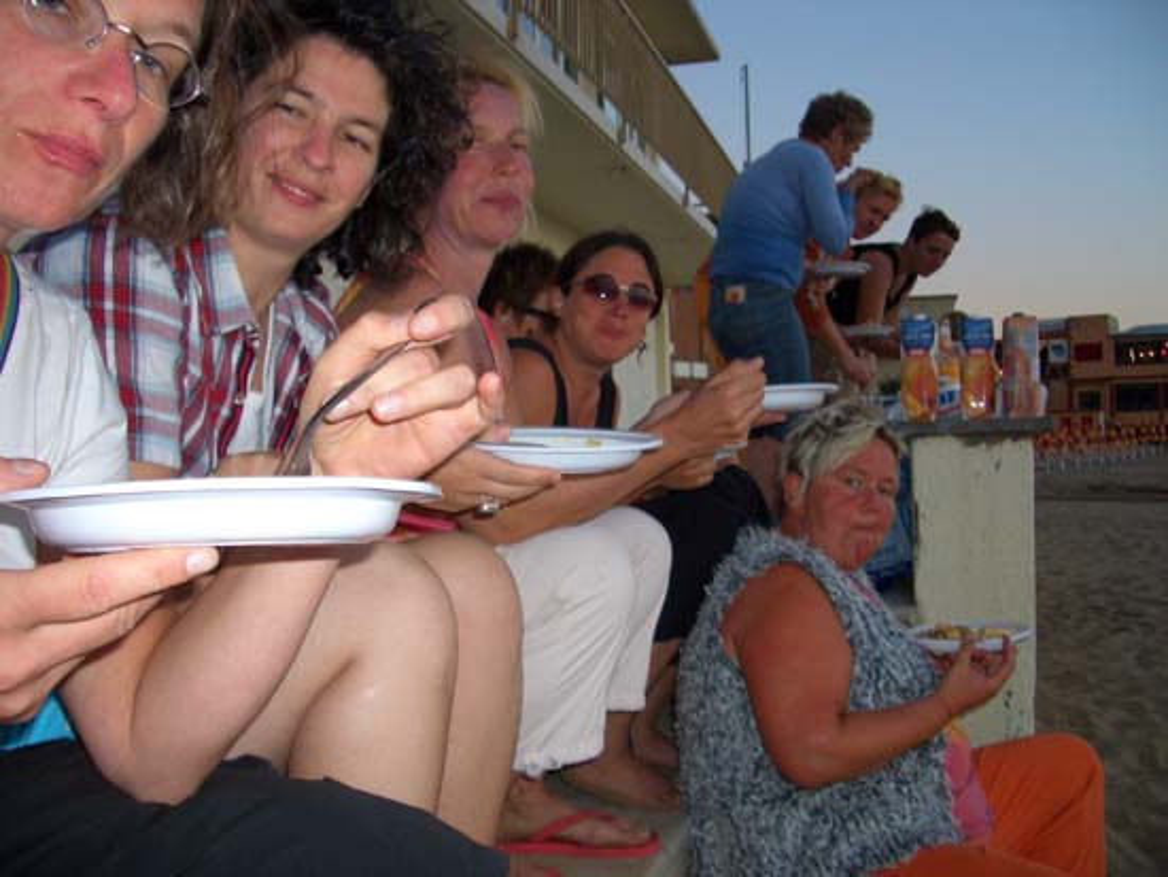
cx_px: 584
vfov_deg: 40.7
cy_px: 438
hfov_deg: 52.6
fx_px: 1181
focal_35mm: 35
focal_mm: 5.8
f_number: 2.6
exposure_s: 1/60
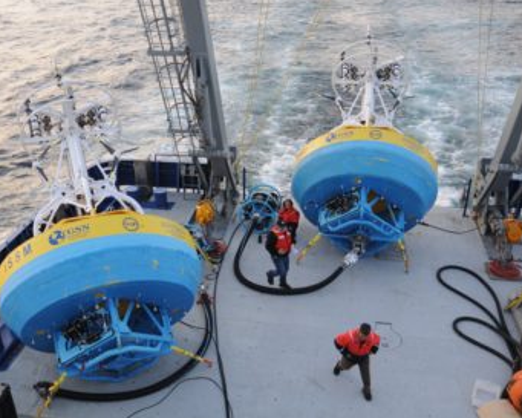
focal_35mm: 35
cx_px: 240
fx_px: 541
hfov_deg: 51.5
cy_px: 207
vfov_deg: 42.2
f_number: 4.5
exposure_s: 1/200
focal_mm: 20
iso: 640
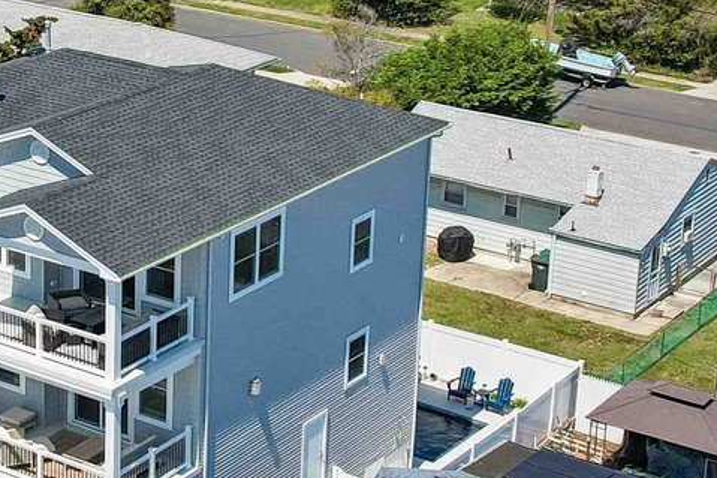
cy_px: 133
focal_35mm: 94
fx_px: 1871
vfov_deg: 14.5
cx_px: 85
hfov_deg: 21.3
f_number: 2.8
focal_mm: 8.4
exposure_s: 1/4000
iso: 150
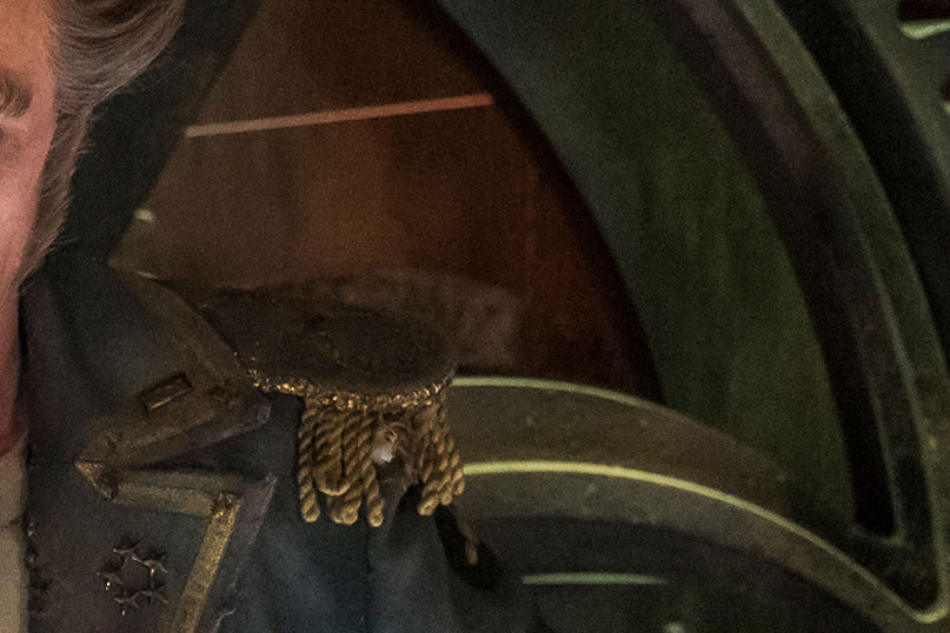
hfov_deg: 18.4
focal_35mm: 107
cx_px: -87
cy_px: 542
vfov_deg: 12.7
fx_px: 2823
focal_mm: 21.3
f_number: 2.8
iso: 10000
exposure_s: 1/250
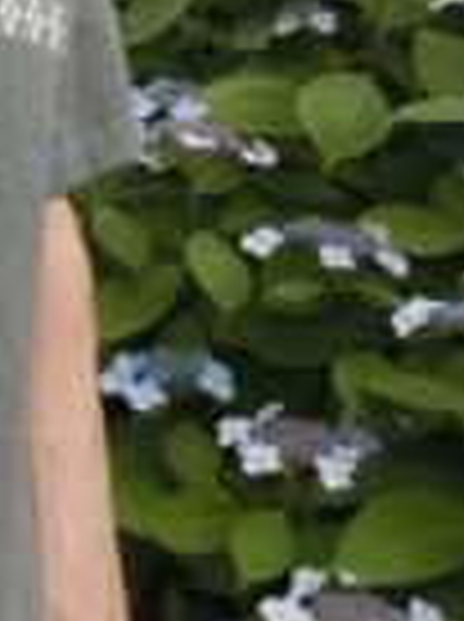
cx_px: 36
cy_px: -112
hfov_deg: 13.4
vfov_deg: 17.3
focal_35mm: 109
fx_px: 1954
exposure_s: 1/250
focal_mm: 4.5
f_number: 3.5
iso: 80
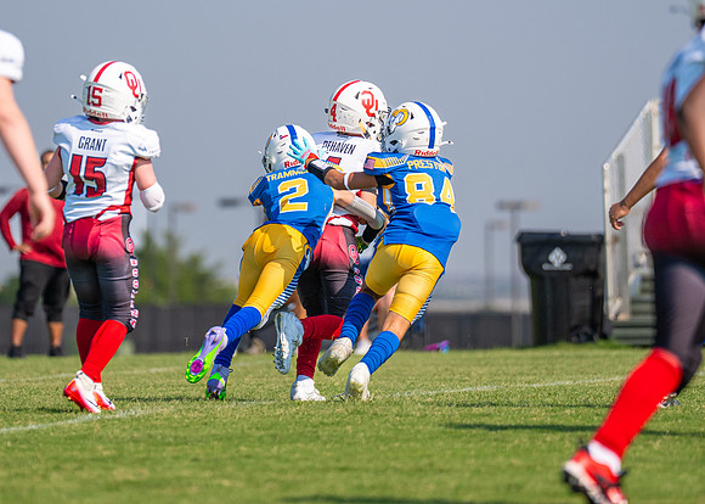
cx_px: 284
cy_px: 174
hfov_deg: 5.9
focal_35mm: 344
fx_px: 6892
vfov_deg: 4.2
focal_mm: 200
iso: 160
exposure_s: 1/4000
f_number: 2.8
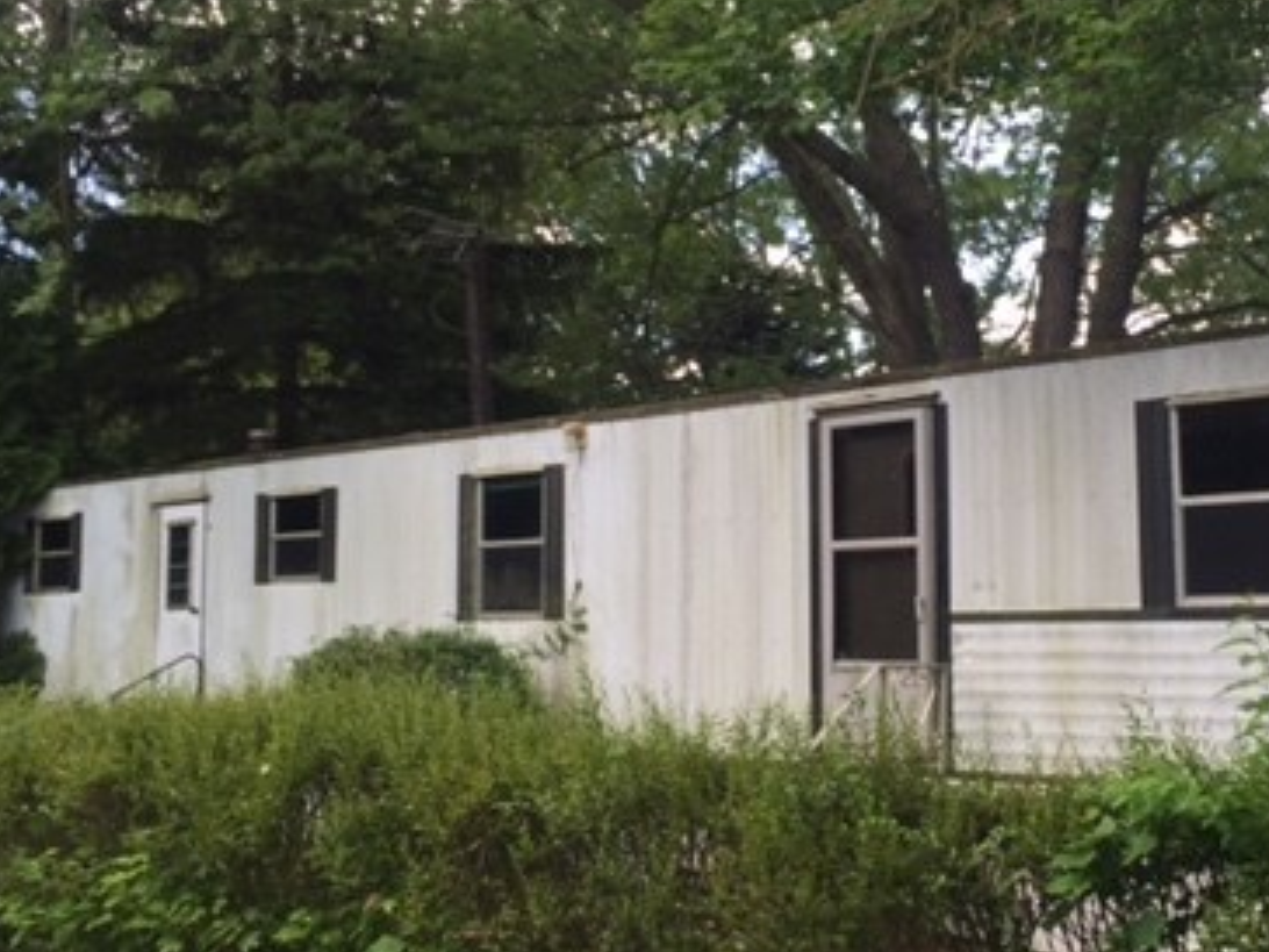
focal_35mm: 51
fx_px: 1870
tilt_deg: +7.8
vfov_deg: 28.6
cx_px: 868
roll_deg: +0.6
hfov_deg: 37.0
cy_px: 485
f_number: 2.2
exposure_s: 1/220
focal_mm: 4.15
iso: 32
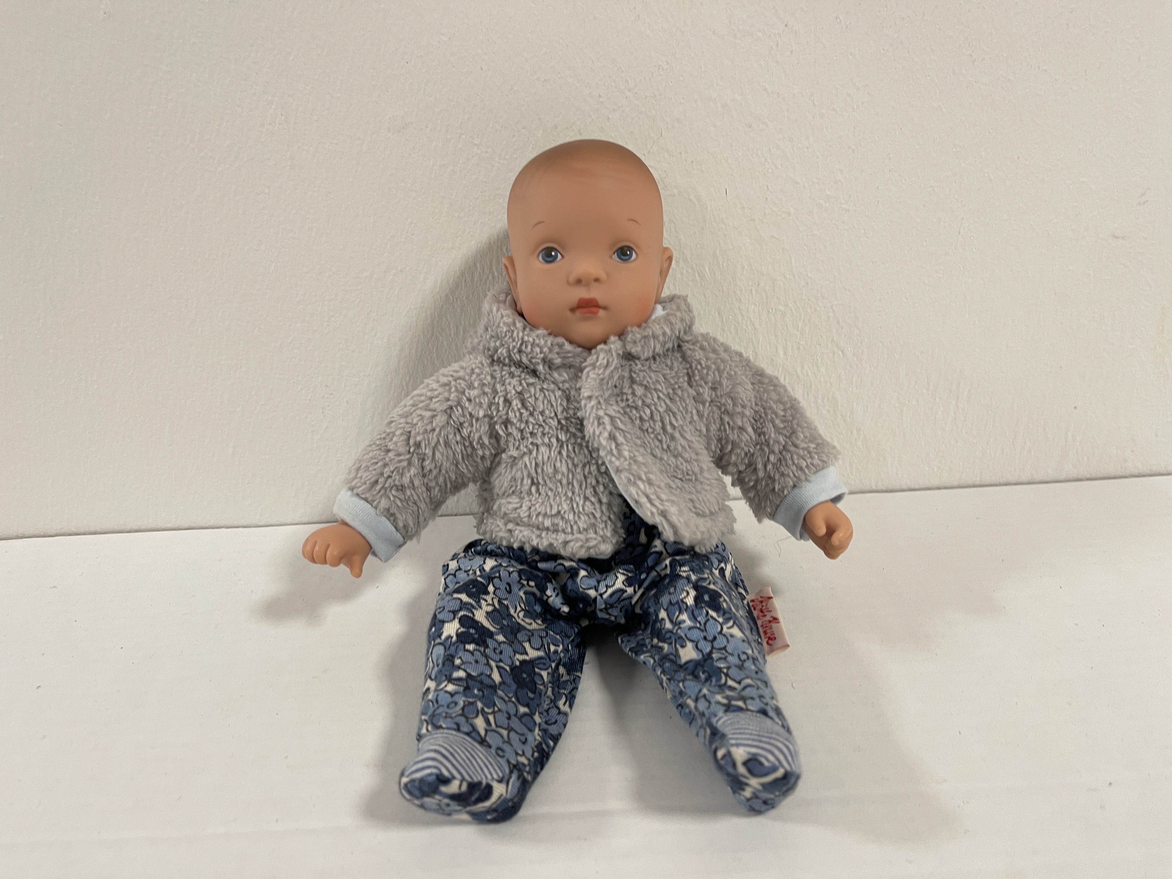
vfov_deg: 54.9
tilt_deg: -17.6
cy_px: 440
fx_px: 846
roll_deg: +2.0
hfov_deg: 69.4
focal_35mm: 25
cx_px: 586
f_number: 1.6
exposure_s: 1/50
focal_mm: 5.1
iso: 100
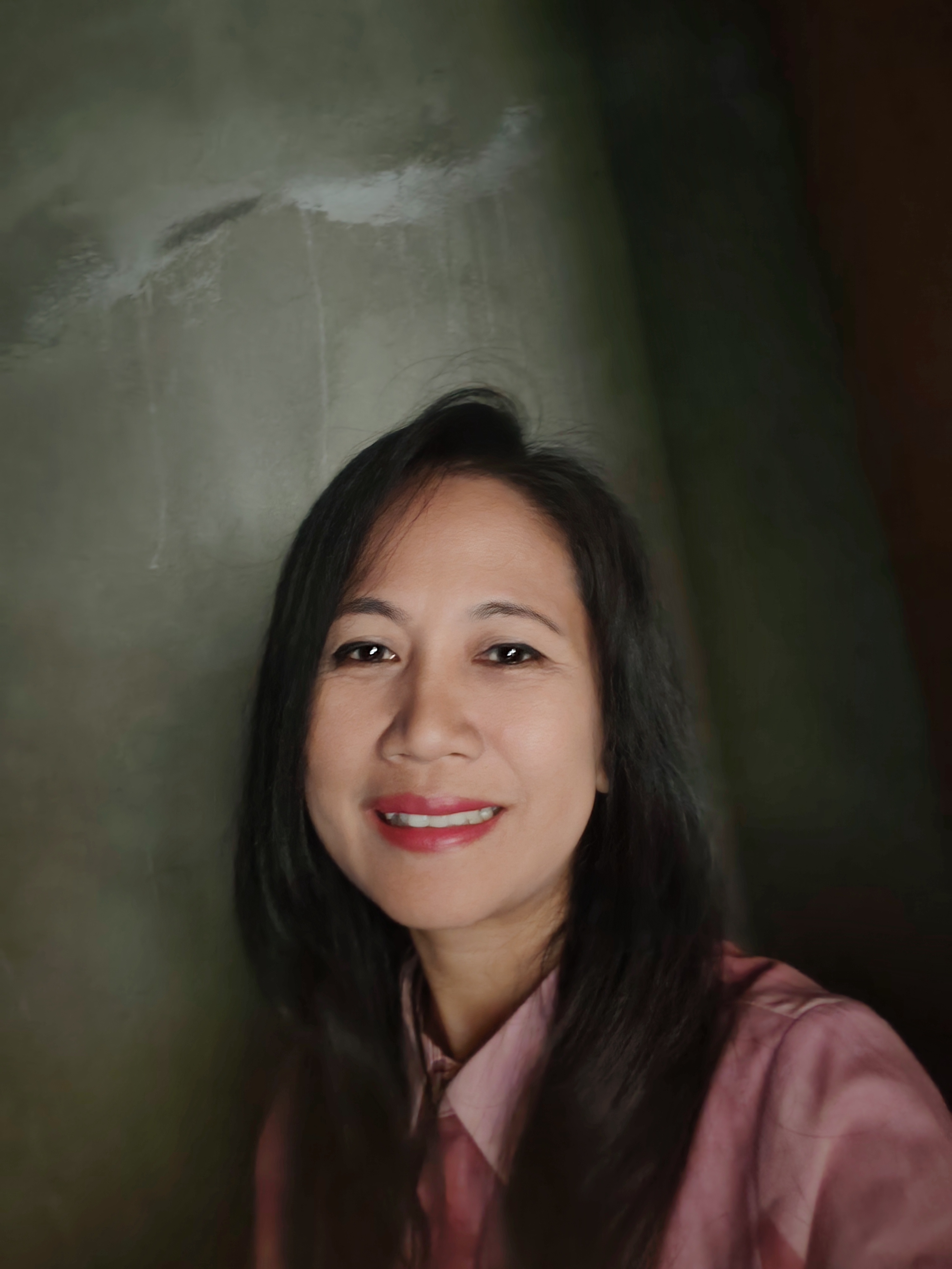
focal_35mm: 25
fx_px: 917
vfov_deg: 69.4
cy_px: 634
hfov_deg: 54.9
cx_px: 476
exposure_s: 1/25
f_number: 2.1
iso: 1250
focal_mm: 2.98
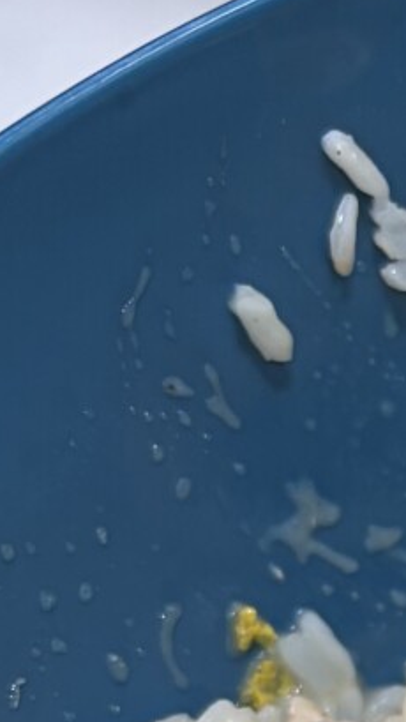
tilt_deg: -52.1
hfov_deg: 8.1
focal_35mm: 133
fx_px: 2546
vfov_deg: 15.1
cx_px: 1094
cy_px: 1036
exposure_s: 1/60
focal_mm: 5.96
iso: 80
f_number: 1.6
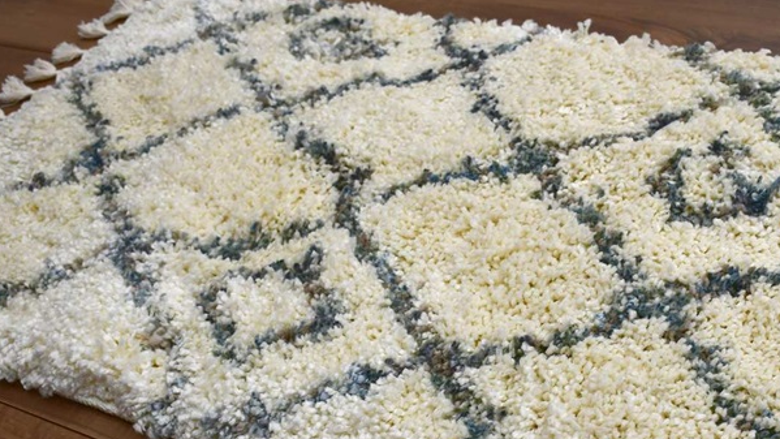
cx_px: 475
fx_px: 1013
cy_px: 304
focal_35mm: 49
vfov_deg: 24.3
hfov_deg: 41.9
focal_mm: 22
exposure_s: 1/250
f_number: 5
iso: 400
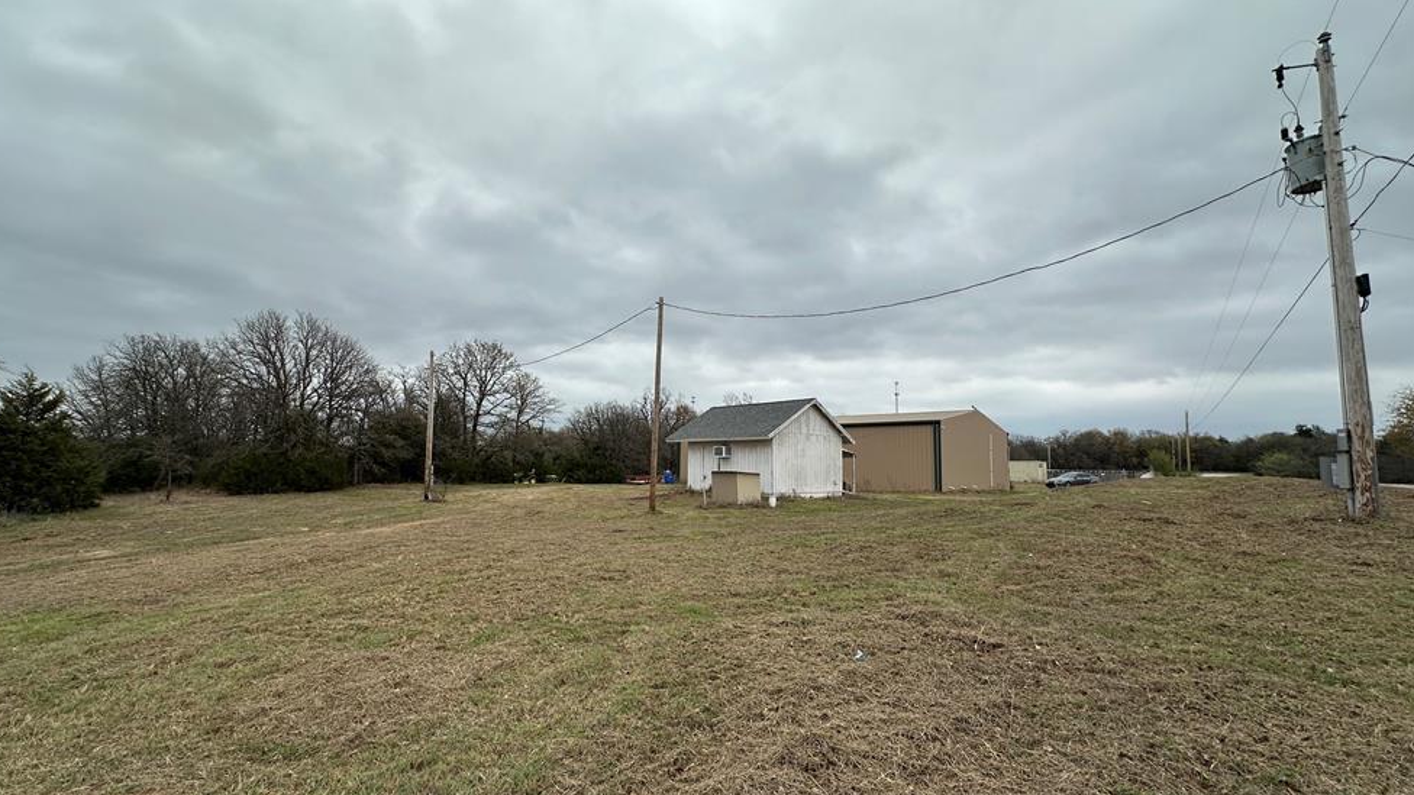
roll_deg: -1.6
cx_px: 677
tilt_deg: +5.7
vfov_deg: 67.1
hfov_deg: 99.3
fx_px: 600
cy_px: 413
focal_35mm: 16
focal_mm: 2.22
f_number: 2.2
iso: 50
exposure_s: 1/1553
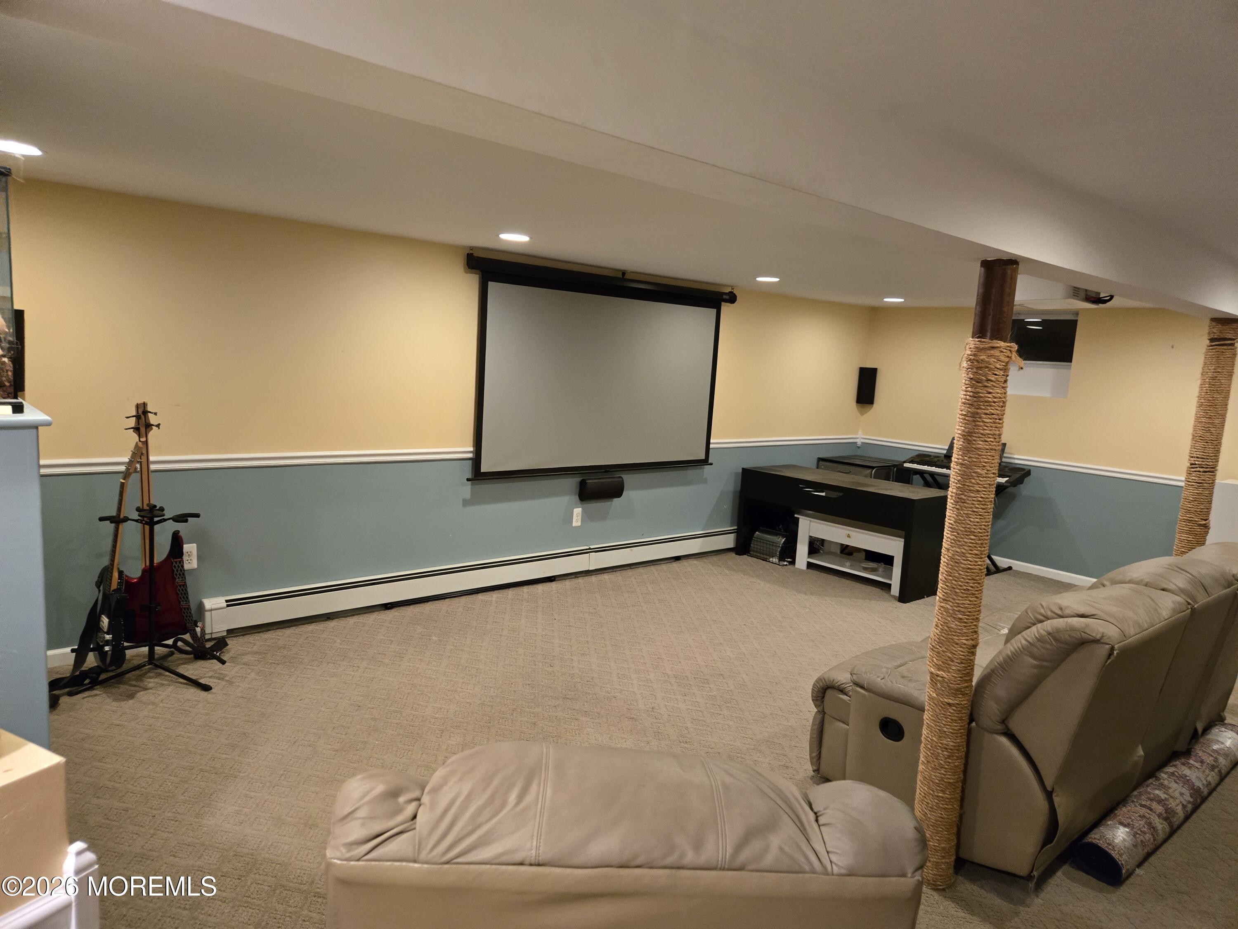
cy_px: 464
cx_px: 619
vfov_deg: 58.9
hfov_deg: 73.9
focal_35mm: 23
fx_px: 823
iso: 1000
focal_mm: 5.4
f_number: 1.8
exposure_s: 1/60
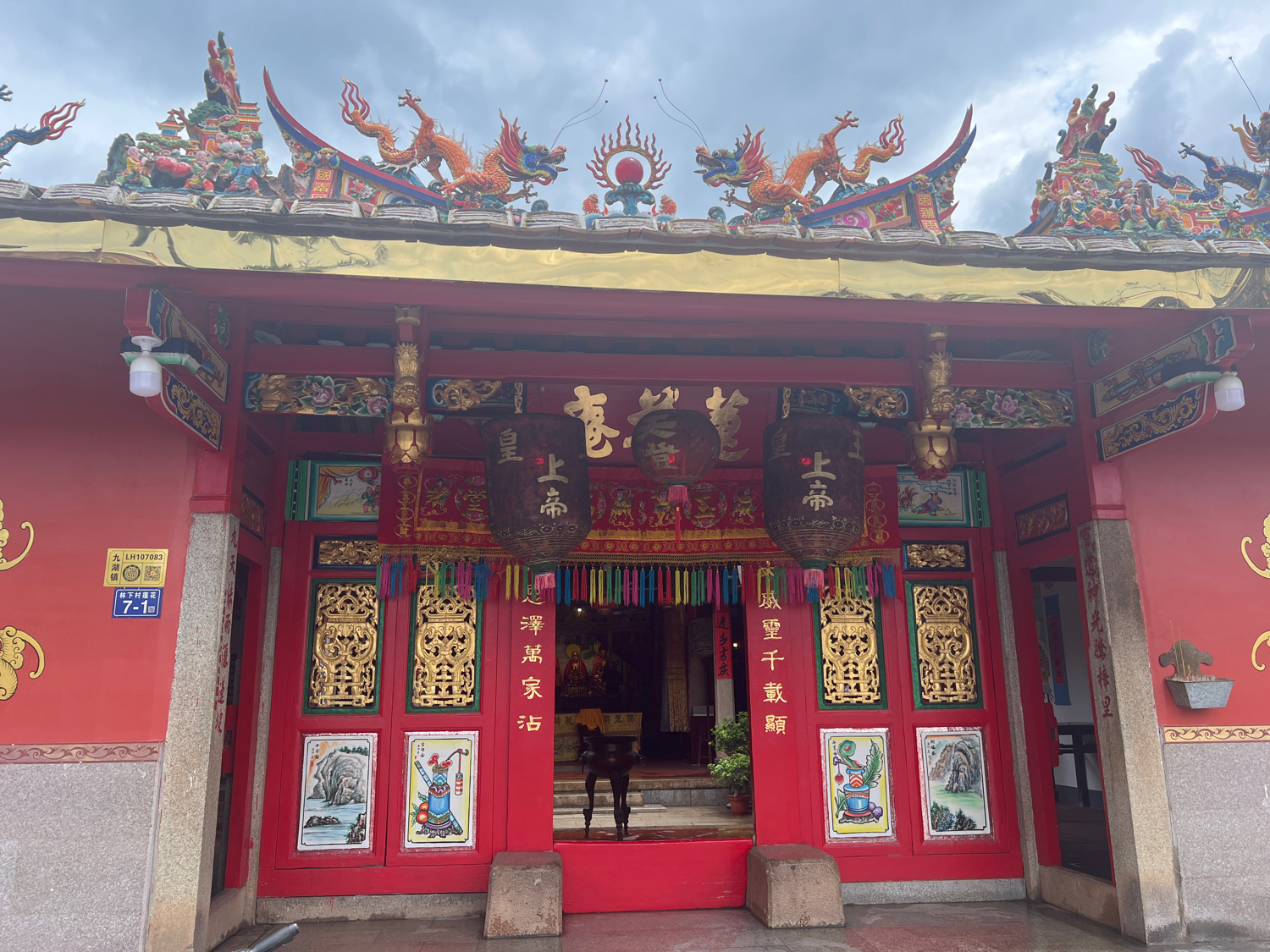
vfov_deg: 53.1
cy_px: 476
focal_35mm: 26
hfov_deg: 67.3
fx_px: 954
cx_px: 635
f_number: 1.5
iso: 50
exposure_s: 1/1553
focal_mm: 5.7
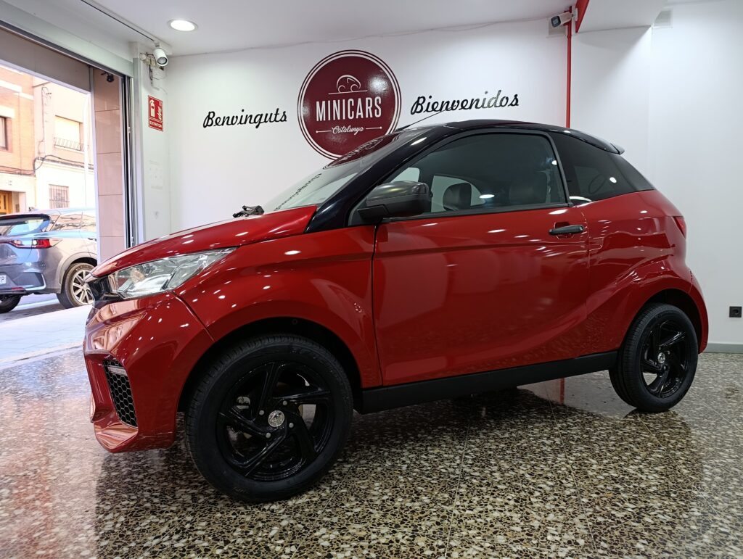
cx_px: 372
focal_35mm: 23
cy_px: 280
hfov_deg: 73.8
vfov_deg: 59.0
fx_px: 494
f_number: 1.65
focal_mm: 6.11
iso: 397
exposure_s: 1/100
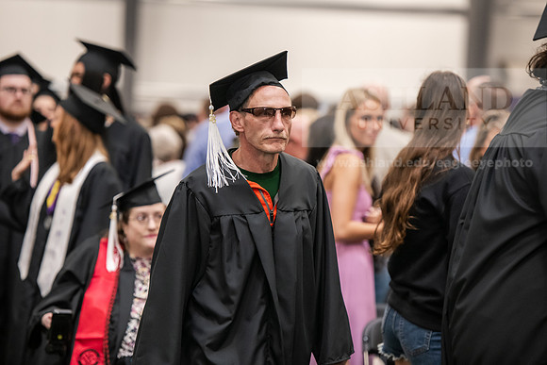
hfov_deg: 12.8
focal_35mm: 160
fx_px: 2432
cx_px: 274
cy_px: 182
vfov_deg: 8.6
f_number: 3.2
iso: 2500
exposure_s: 1/200
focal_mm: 160
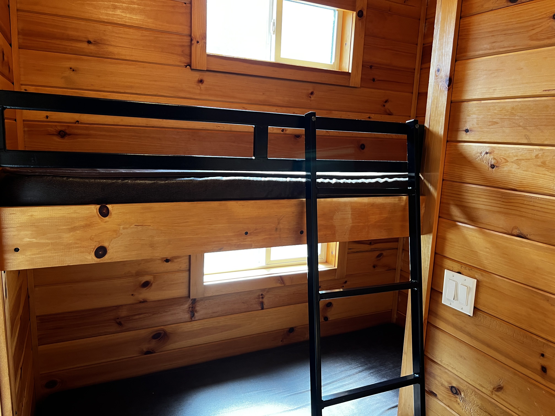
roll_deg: -3.1
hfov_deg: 67.3
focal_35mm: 26
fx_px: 417
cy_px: 208
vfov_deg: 53.1
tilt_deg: -11.3
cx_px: 278
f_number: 1.5
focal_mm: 5.7
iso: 125
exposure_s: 1/60
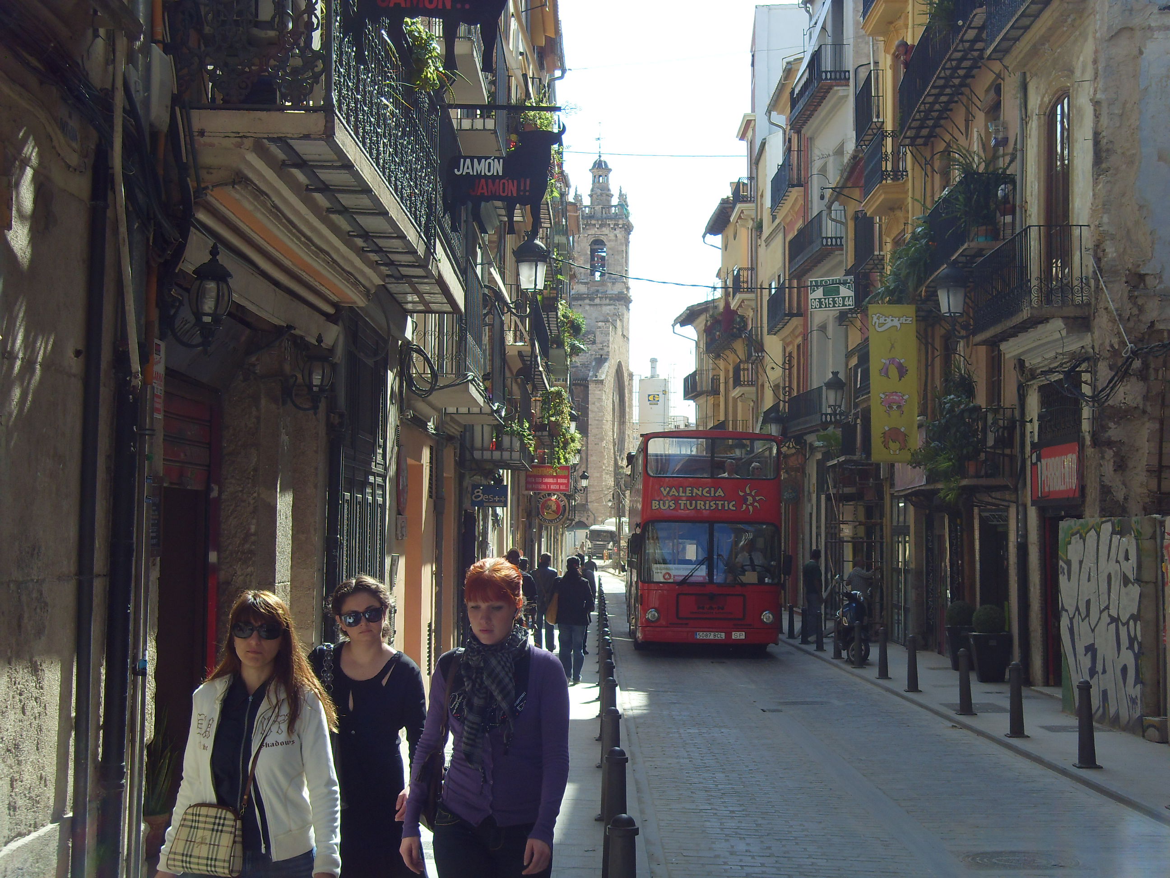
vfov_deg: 24.4
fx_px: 2028
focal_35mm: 60
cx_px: 585
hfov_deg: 32.2
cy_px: 439
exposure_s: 1/350
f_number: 3.8
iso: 80
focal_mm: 10.2
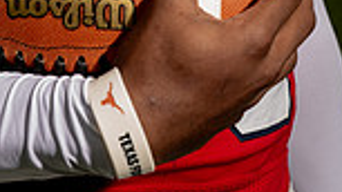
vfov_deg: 7.4
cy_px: -259
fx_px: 1396
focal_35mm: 154
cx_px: 78
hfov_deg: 13.9
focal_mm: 50
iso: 100
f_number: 8
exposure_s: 1/250
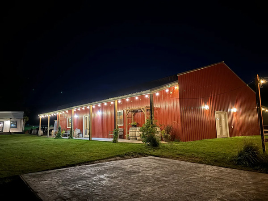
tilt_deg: +5.8
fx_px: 201
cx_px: 134
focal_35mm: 26
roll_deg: +2.1
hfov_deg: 67.3
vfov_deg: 53.1
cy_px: 100
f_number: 1.6
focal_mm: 5.96
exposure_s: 1/9
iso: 1250
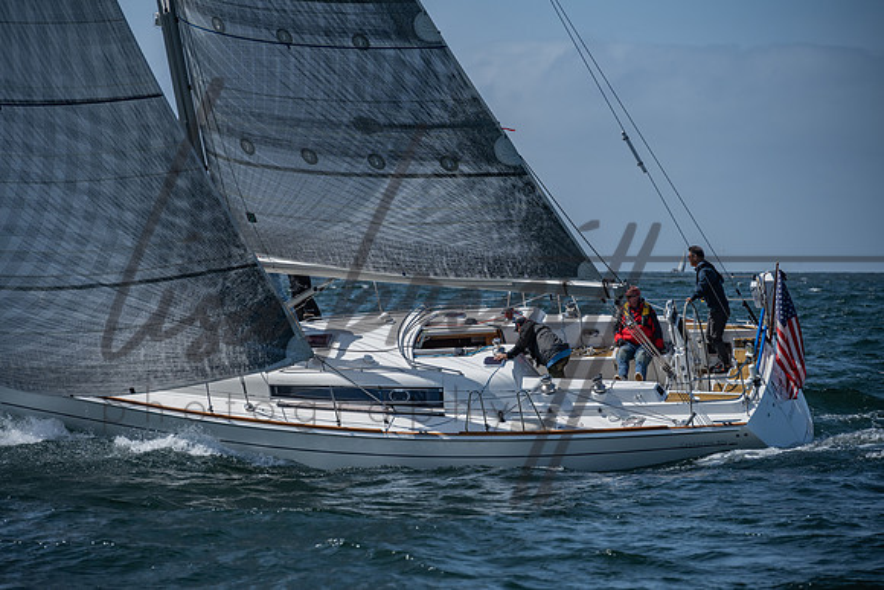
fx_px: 4421
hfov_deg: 11.4
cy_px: 295
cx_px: 442
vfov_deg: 7.6
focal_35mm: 180
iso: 200
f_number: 6.3
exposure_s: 1/2000
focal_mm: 180
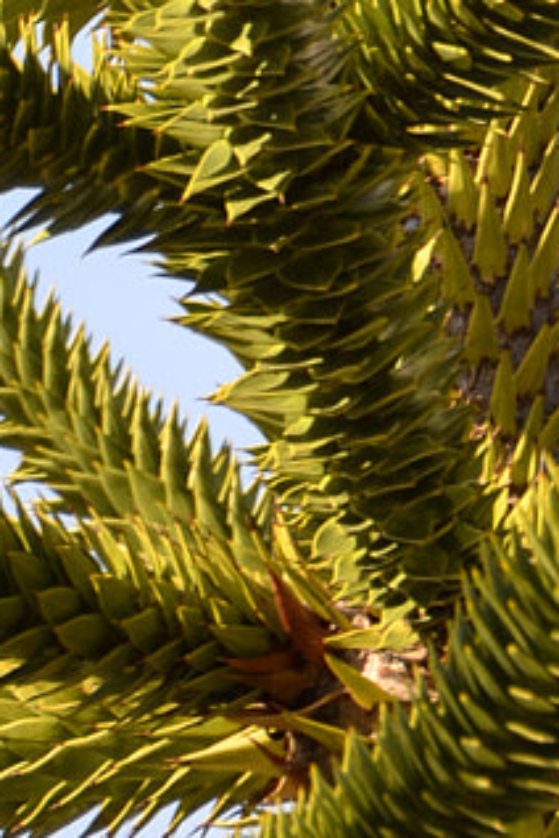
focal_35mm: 793
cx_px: 293
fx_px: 18458
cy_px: -619
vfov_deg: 2.6
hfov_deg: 1.7
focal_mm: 105
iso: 100
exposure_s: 1/160
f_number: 6.3
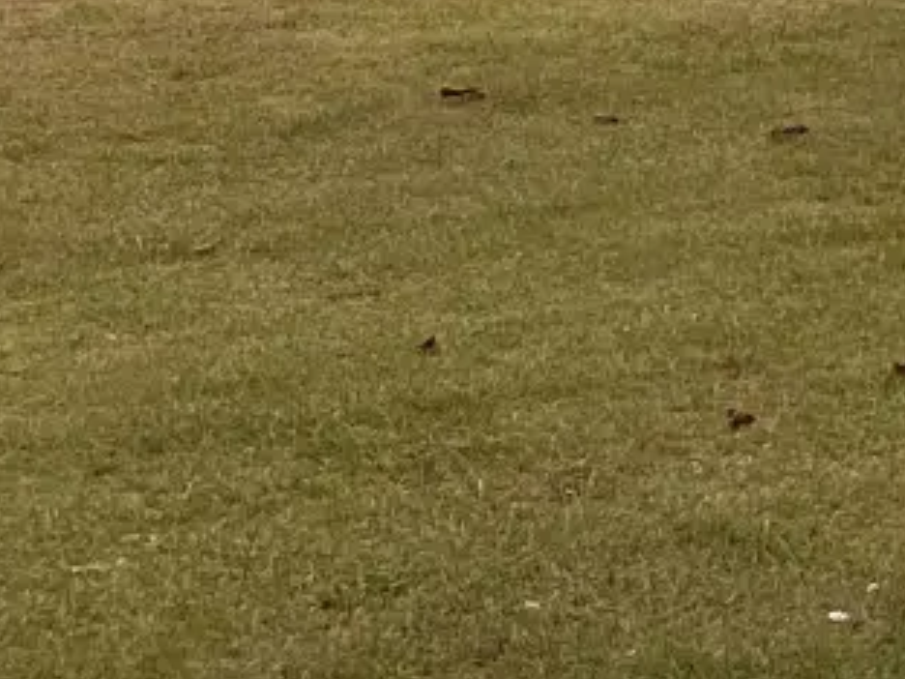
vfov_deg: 8.4
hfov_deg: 10.4
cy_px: -989
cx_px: 2292
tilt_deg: +0.6
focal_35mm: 160
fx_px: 4183
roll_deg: -0.7
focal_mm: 5.7
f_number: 1.5
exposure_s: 1/9434
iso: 50
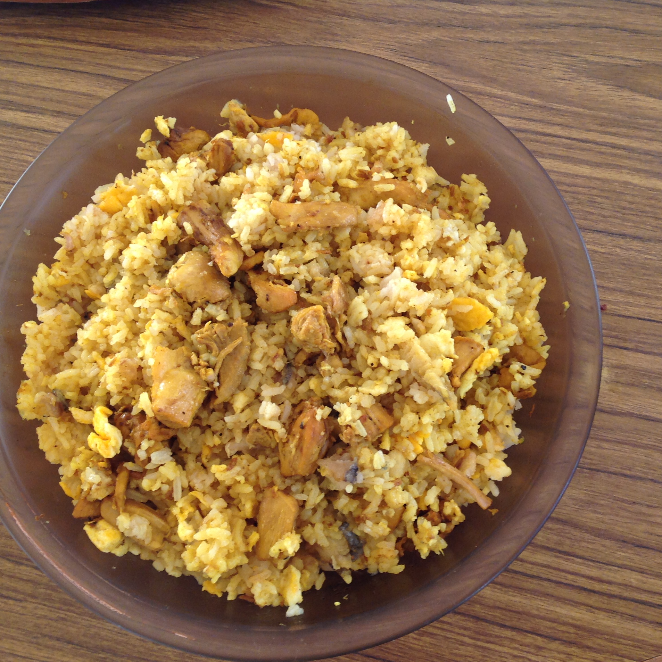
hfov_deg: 40.0
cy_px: 336
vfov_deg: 40.0
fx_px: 909
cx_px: 330
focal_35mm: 42
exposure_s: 1/30
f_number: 2.4
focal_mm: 4.28
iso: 64
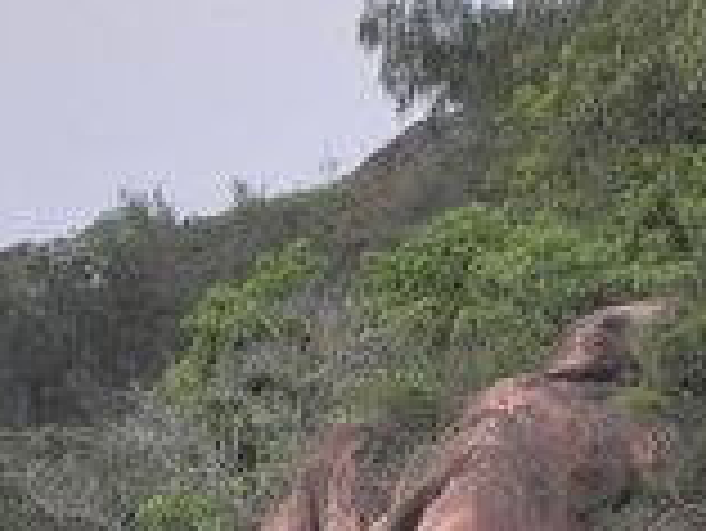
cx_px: 247
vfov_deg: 7.0
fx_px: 4245
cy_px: 855
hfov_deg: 9.5
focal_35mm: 208
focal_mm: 9.22
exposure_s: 1/400
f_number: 3.5
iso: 64
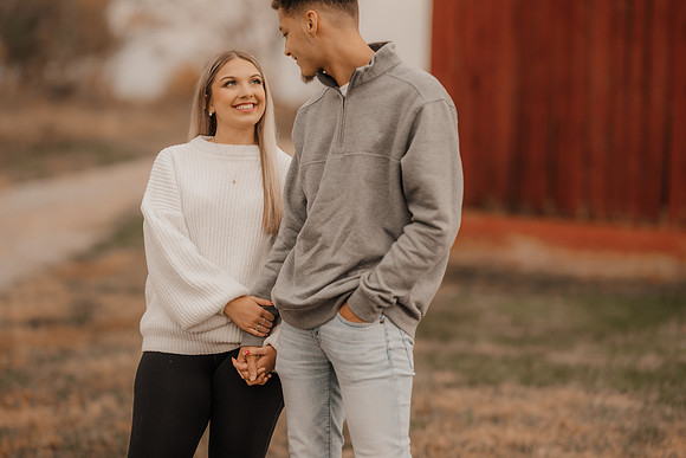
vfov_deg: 13.0
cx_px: 343
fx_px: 2001
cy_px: 229
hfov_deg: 19.5
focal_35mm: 105
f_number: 1.8
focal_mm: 105
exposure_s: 1/1000
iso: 160
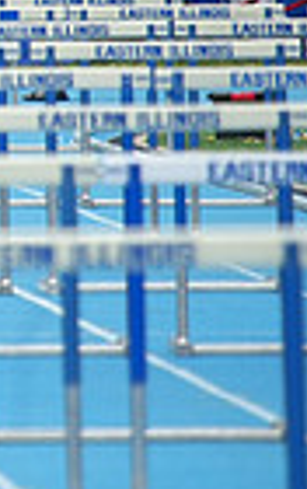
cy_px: -68
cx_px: -673
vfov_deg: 1.5
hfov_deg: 0.9
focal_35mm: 1392
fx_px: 18558
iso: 400
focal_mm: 330
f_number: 5.6
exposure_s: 1/2000
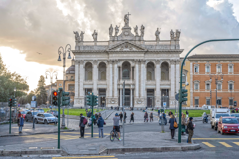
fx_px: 305
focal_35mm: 46
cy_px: 80
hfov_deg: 42.7
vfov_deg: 29.2
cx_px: 120
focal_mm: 46
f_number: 9
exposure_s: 1/320
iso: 320
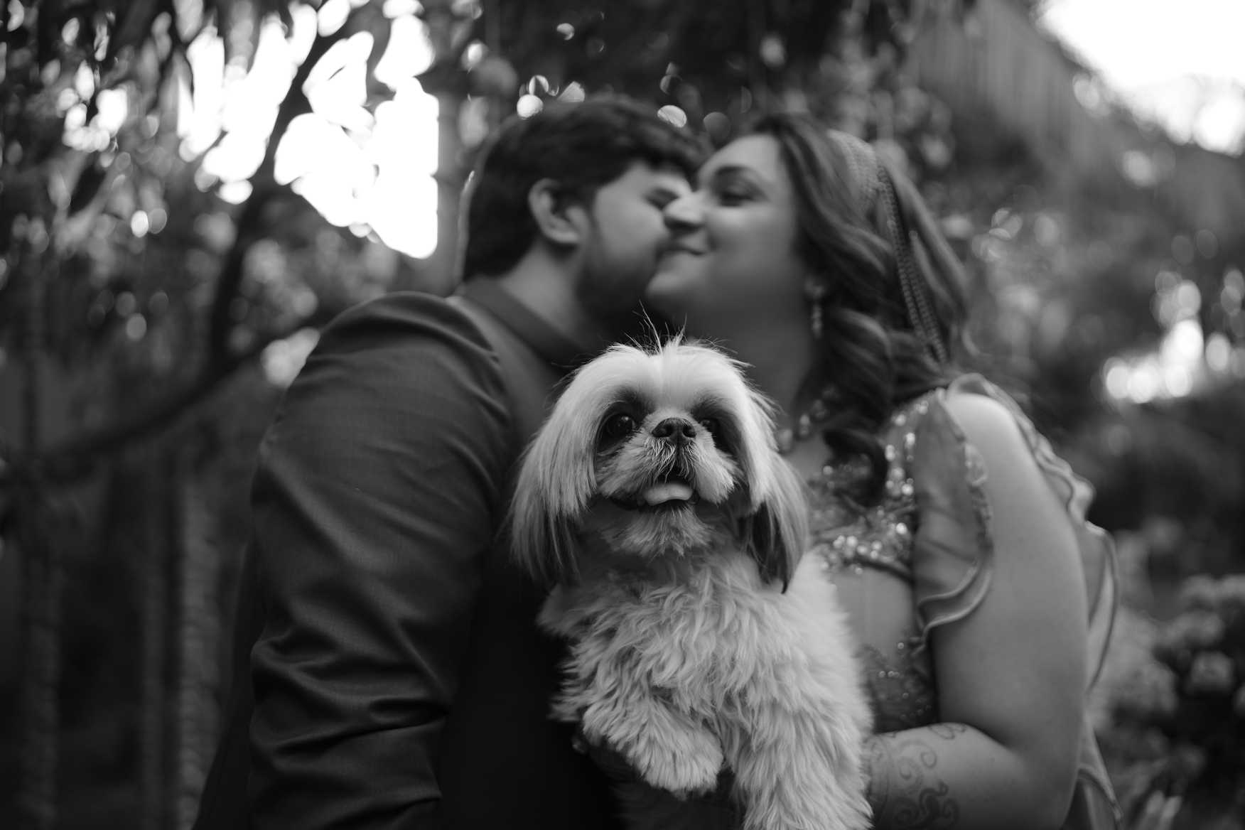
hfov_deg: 54.4
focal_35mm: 35
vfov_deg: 37.9
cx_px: 622
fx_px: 1210
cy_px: 415
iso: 160
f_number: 1.6
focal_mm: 35
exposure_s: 1/500
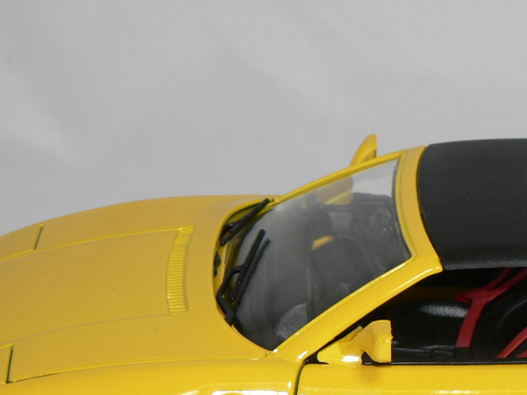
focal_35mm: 183
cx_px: 487
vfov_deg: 8.1
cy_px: 324
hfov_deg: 10.7
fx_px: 2786
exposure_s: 1/60
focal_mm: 12.4
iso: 80
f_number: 3.2
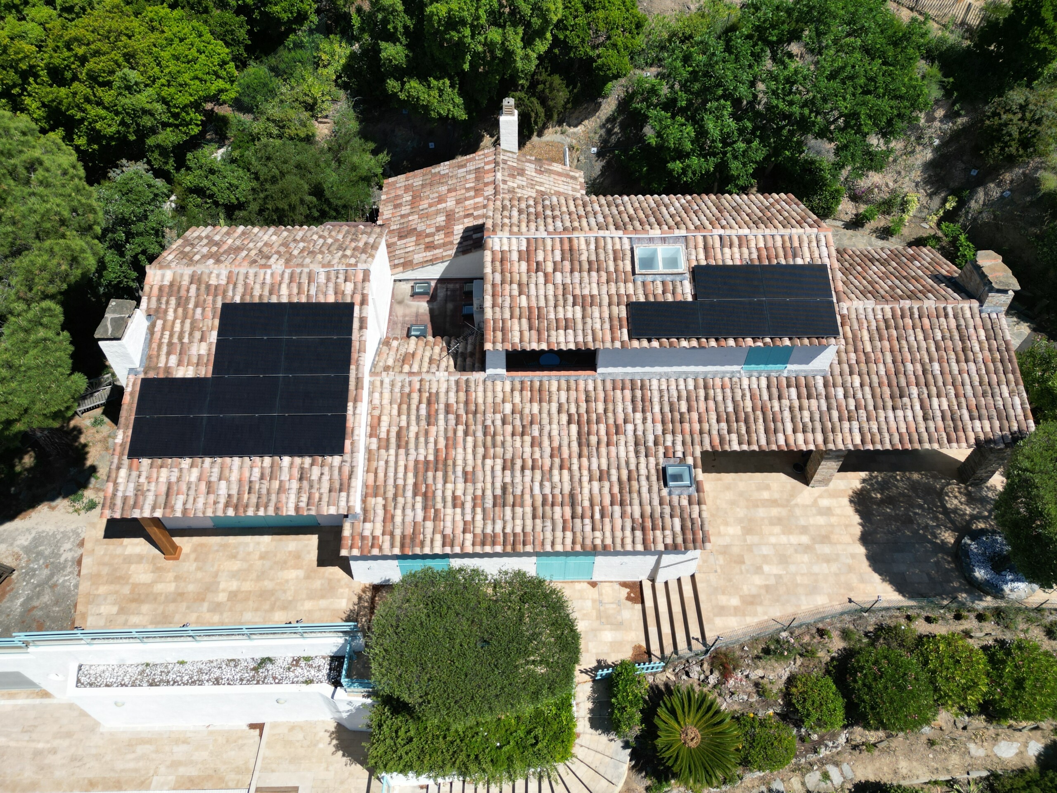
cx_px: 528
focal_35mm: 24
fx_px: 733
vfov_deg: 56.8
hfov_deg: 71.6
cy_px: 396
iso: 100
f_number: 1.7
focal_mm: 6.72
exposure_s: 1/3200
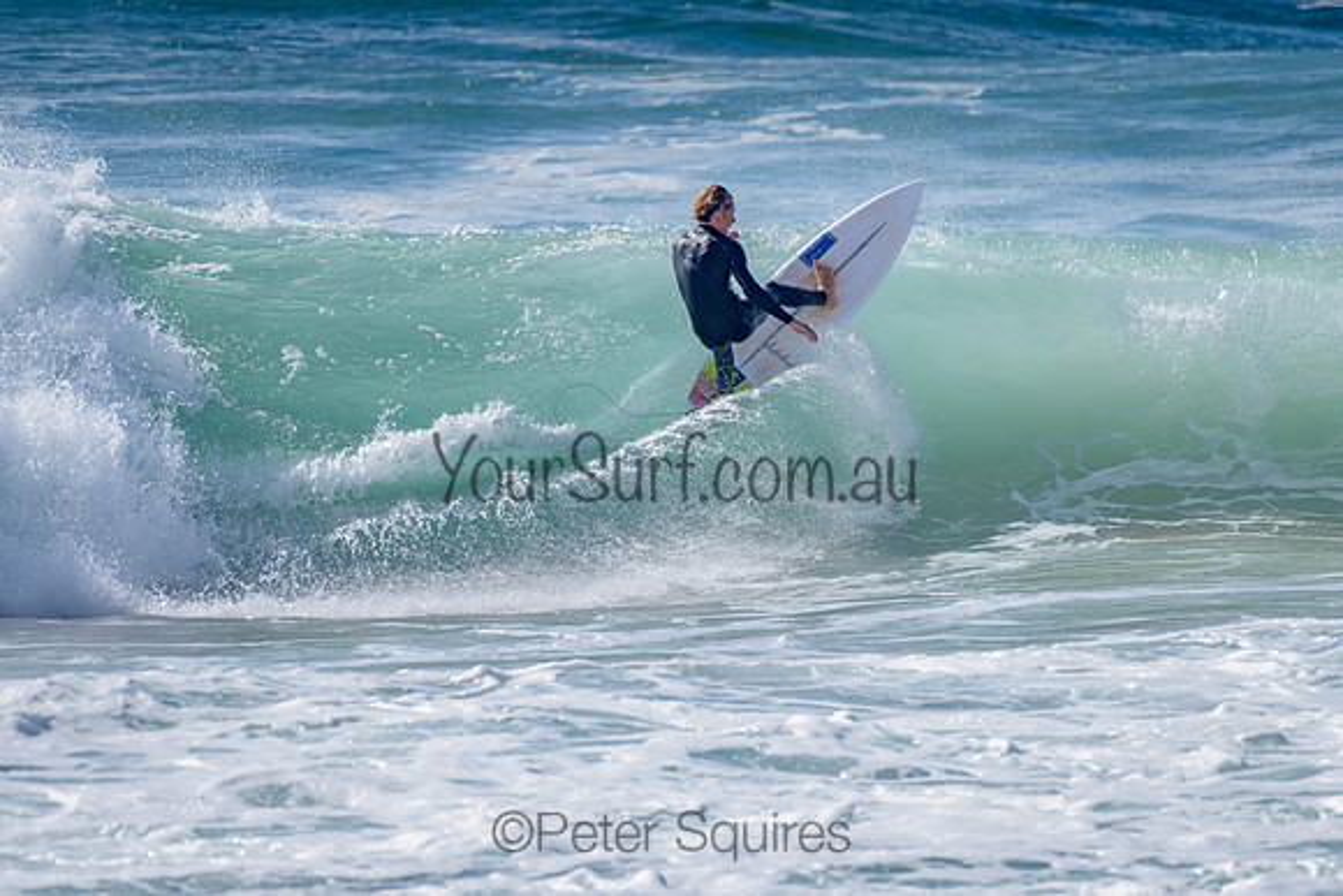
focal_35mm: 612
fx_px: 22842
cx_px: 721
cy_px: 347
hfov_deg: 3.4
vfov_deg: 2.2
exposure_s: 1/2000
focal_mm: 500
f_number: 5.6
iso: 90
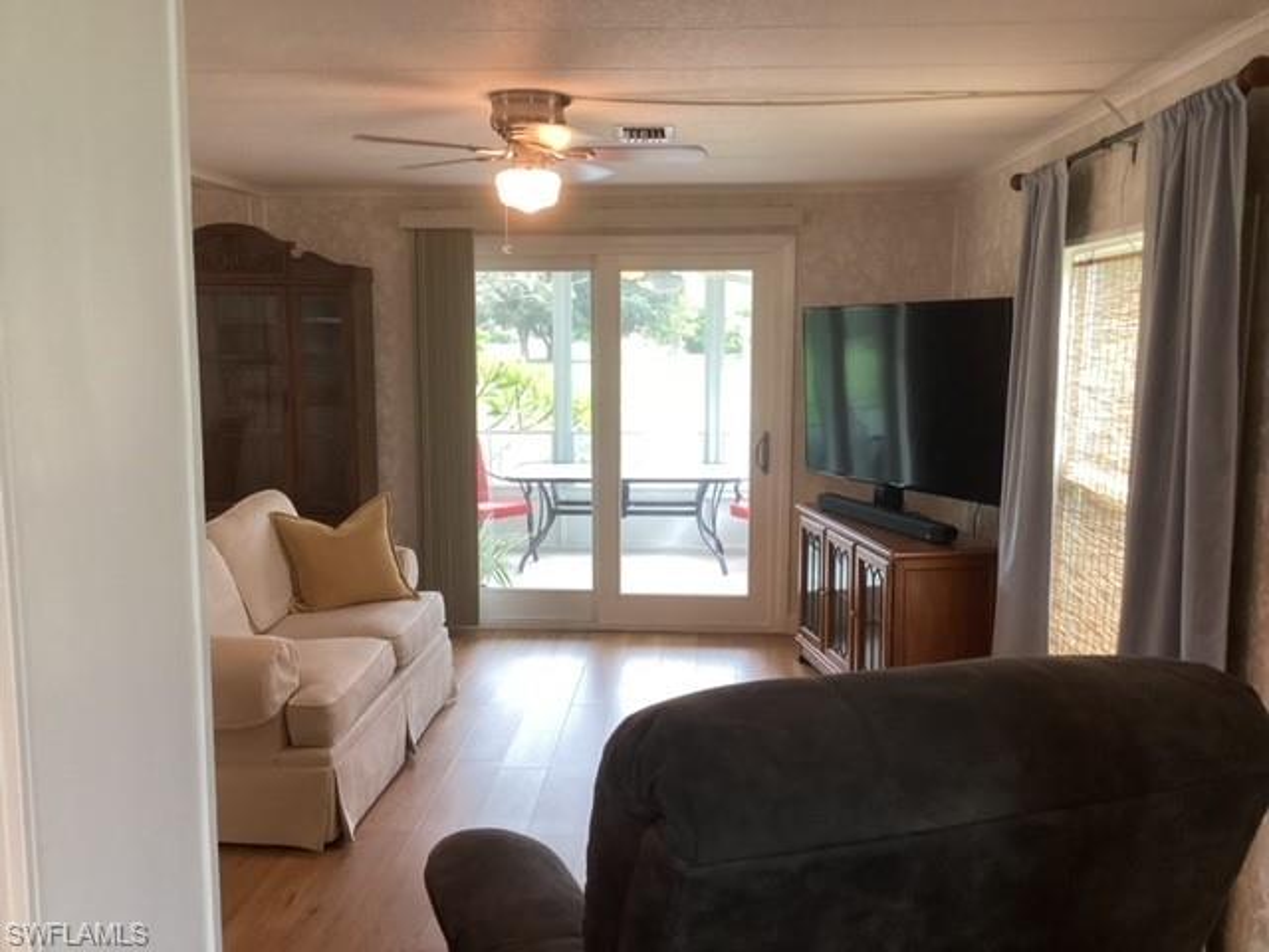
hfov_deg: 58.4
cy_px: 476
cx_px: 634
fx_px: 1136
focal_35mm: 31
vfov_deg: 45.4
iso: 80
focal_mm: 3.3
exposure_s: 1/60
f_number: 2.4
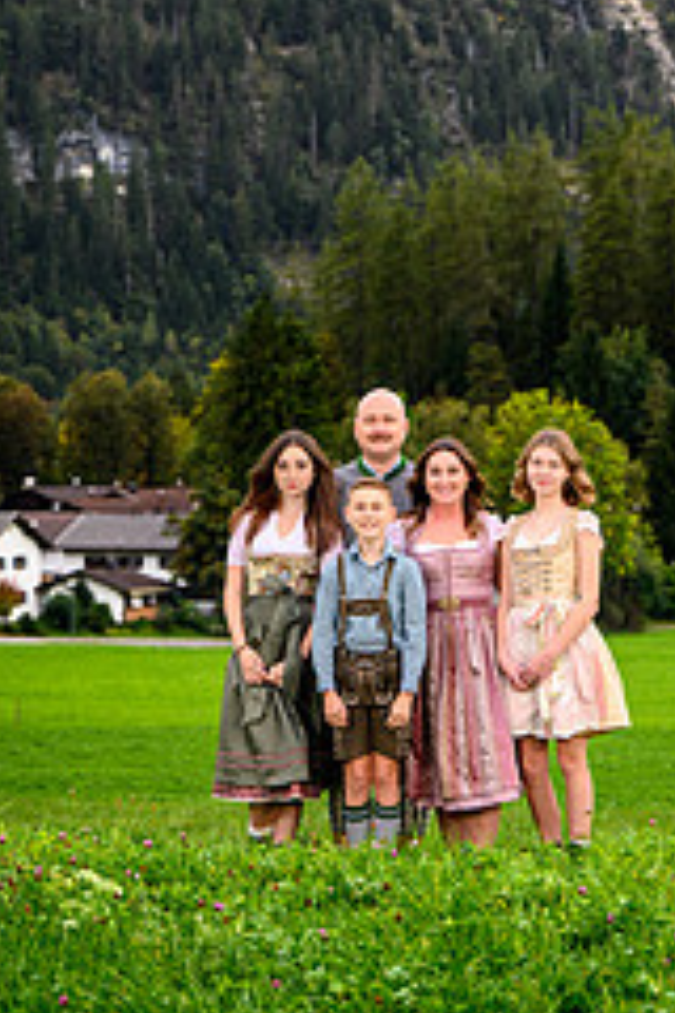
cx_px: 454
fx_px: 3684
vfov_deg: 15.5
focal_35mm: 131
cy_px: 194
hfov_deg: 10.5
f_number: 3.5
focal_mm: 70
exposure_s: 1/160
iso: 200
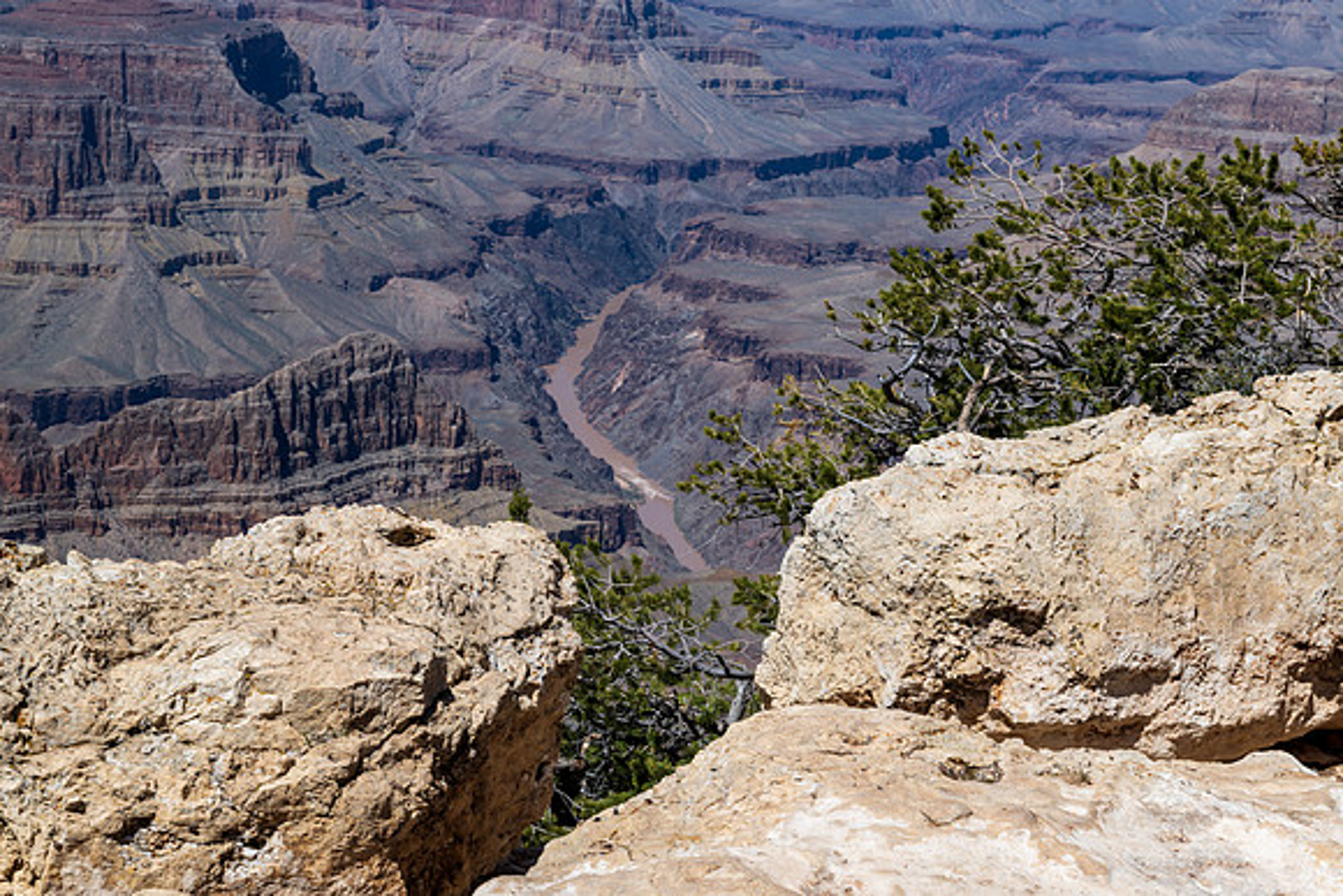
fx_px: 2612
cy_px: 448
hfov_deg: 28.8
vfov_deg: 19.5
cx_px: 672
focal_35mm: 70
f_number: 20
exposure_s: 1/160
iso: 180
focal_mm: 70
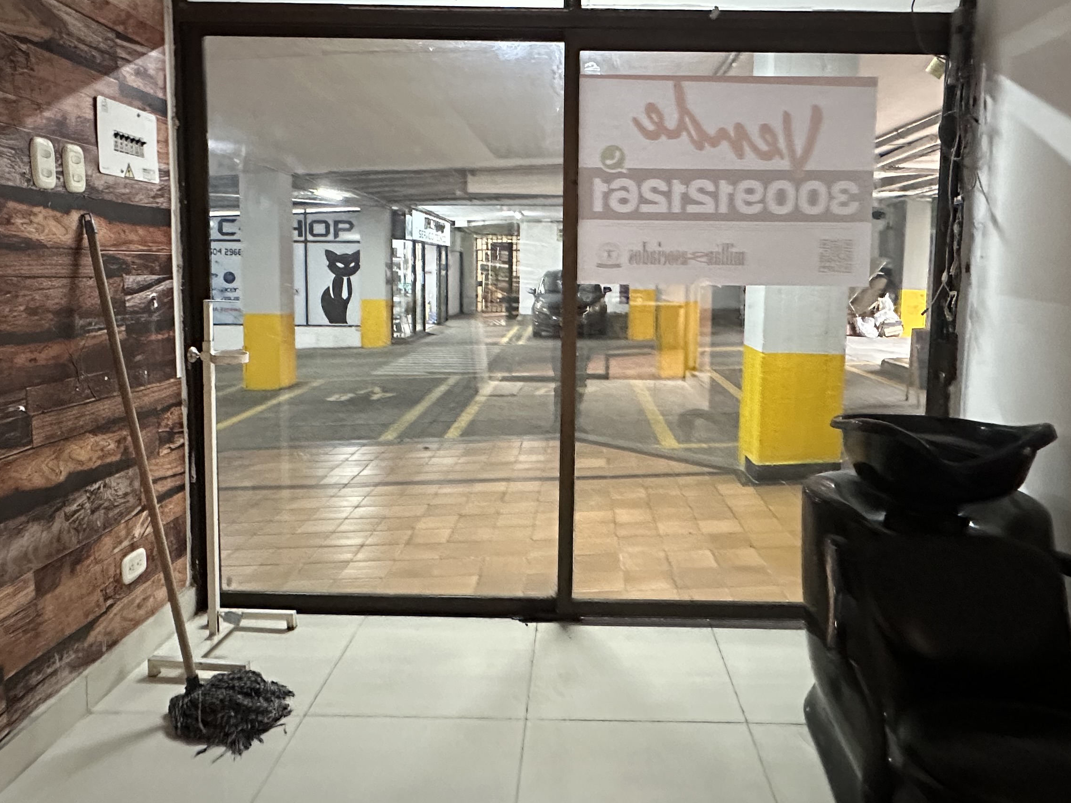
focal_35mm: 25
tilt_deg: -6.5
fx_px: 773
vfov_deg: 54.7
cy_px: 348
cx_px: 575
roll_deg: -2.4
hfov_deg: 69.3
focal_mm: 2.22
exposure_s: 1/60
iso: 1000
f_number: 2.2
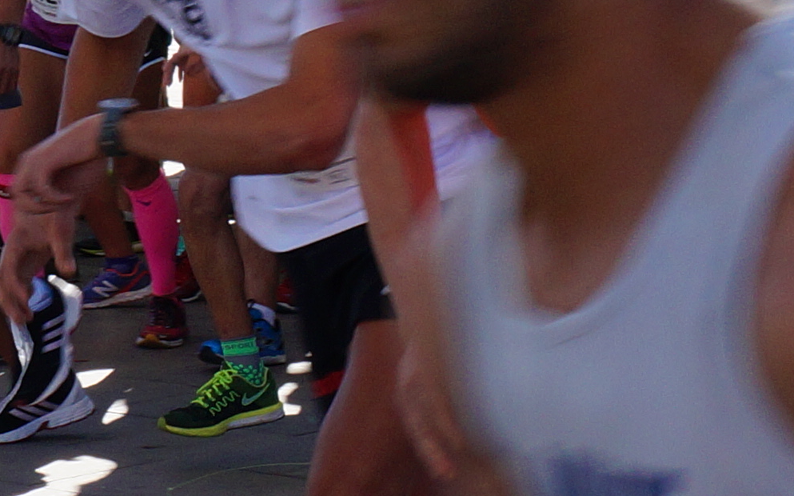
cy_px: 302
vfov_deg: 7.8
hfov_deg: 12.2
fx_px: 3634
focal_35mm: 168
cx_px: 961
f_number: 10
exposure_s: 1/200
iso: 200
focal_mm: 20
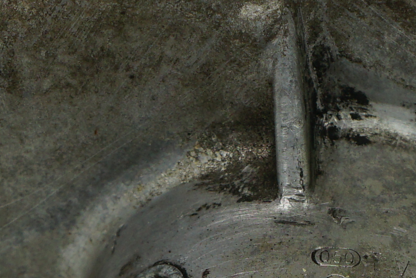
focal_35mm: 261
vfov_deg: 5.2
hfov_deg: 7.9
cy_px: 583
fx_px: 3016
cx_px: 289
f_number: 7.1
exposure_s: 1/200
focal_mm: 44
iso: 200
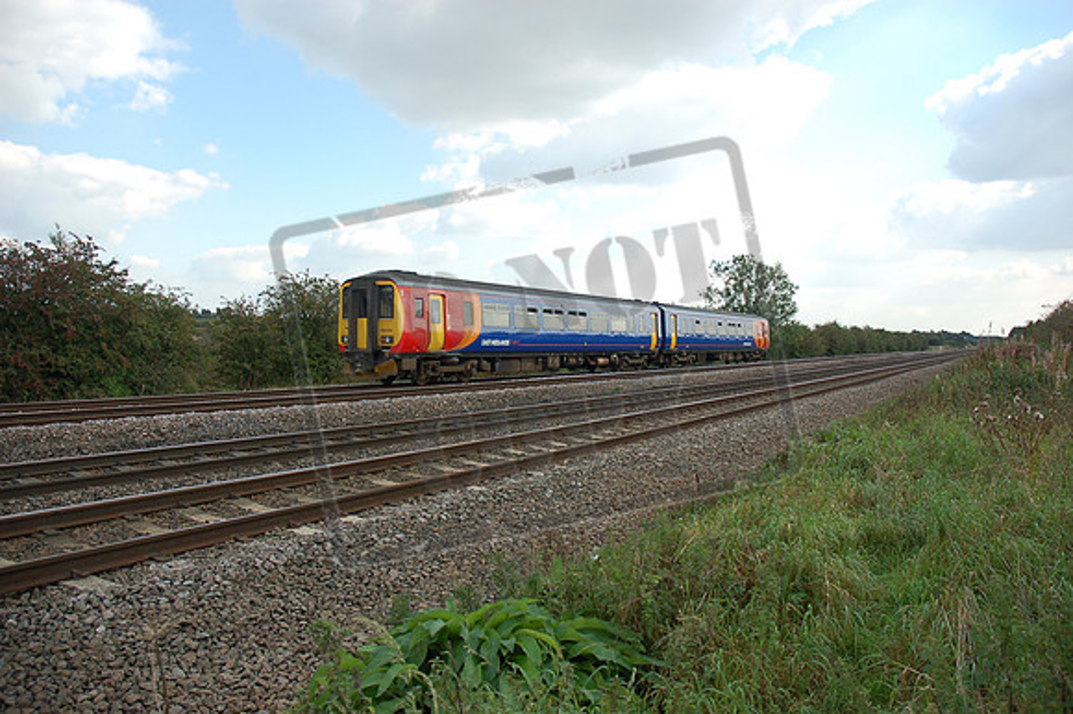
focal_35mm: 27
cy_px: 357
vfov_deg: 47.9
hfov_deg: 67.4
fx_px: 804
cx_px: 536
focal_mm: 18
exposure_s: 1/1000
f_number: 4
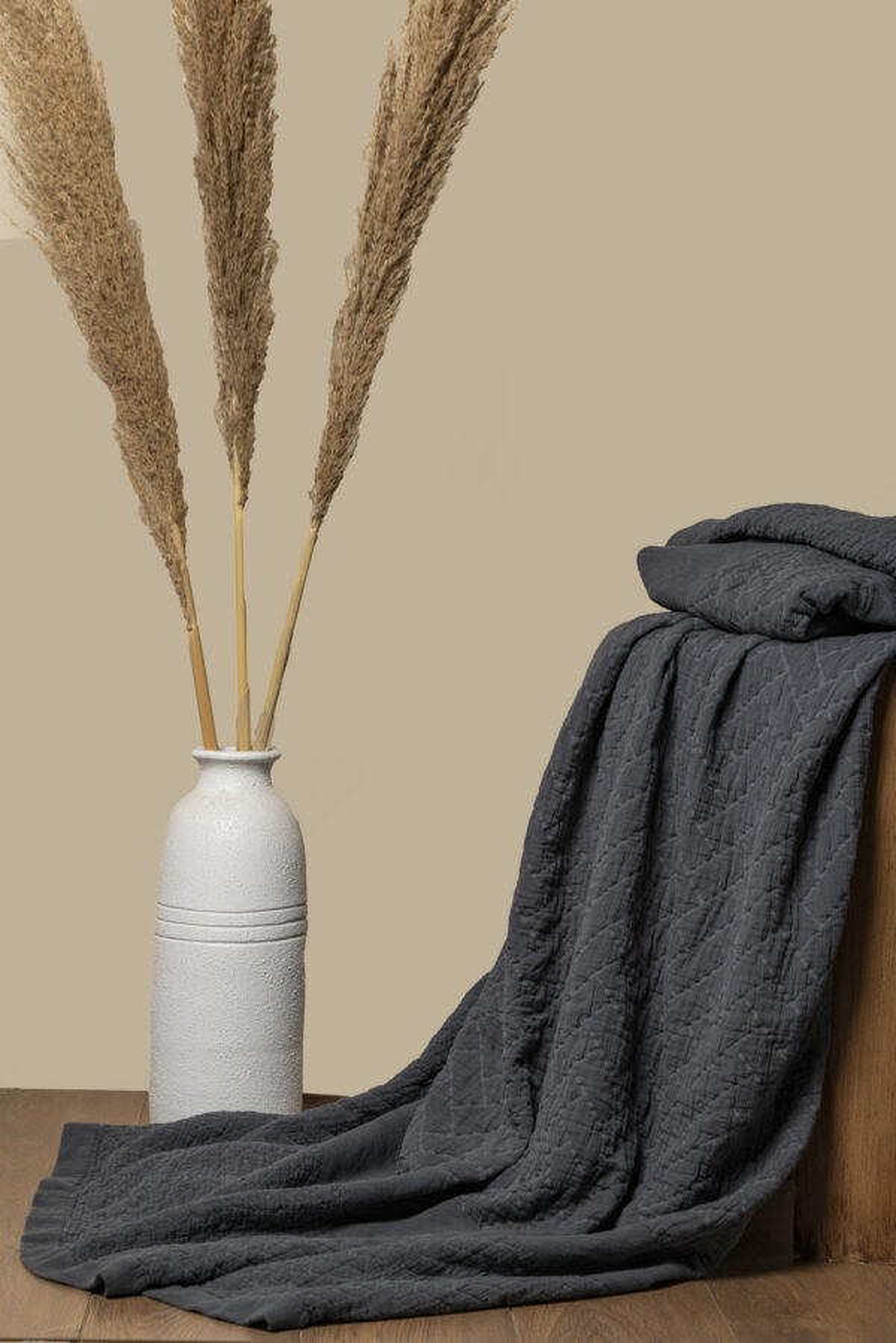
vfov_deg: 23.9
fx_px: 3173
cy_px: 672
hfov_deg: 16.1
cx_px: 448
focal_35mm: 85
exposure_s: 1/160
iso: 100
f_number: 11
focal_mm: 85
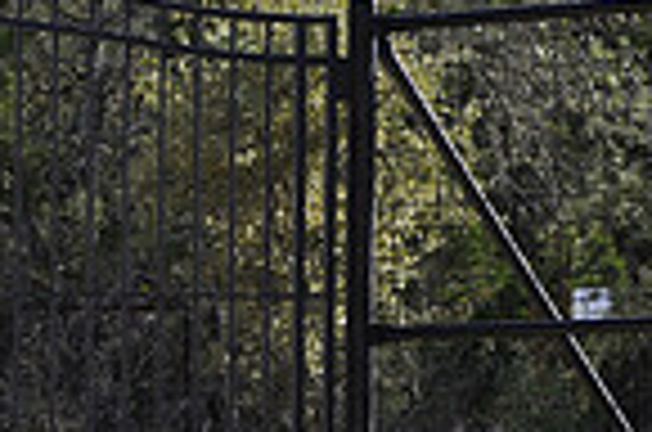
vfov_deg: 4.7
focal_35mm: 288
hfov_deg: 7.1
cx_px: -256
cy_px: 308
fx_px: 5205
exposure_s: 1/160
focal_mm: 48
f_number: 6.3
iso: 200
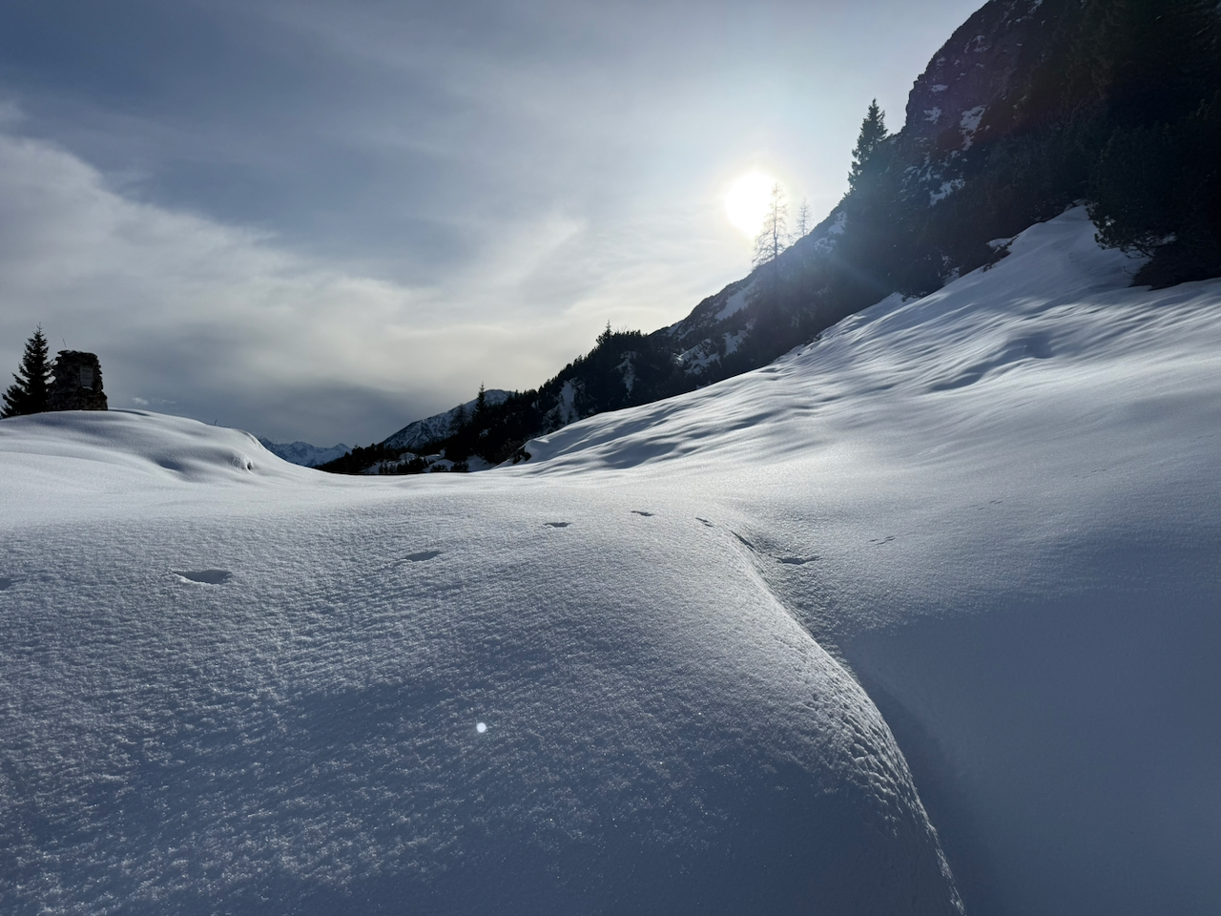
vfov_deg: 56.8
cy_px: 458
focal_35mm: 24
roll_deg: -2.4
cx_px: 610
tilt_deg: +2.4
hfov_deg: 71.6
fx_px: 847
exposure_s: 1/22727
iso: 64
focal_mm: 6.76
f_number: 1.78
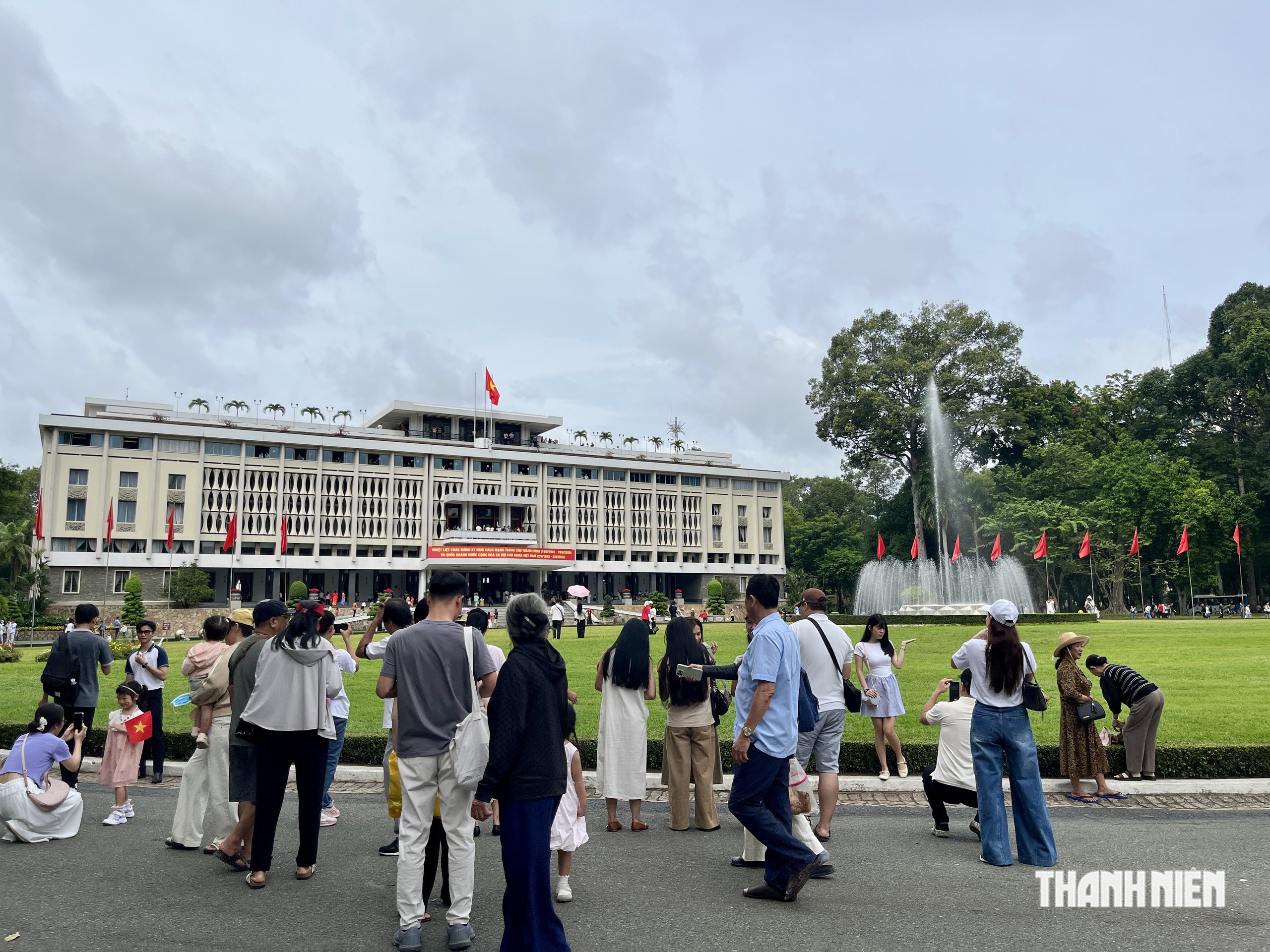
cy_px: 476
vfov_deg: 53.1
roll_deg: +1.1
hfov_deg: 67.3
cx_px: 635
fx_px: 954
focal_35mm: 26
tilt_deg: +7.8
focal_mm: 5.1
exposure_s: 1/5319
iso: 50
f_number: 1.6
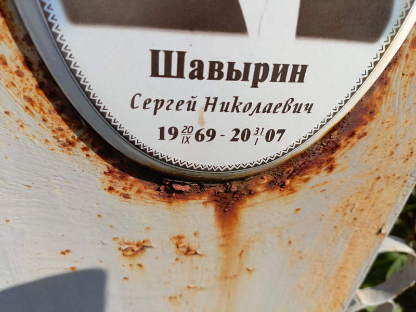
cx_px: 208
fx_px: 300
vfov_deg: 54.9
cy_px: 156
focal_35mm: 25
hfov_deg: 69.4
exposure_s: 1/1230
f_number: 1.69
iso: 118
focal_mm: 4.76
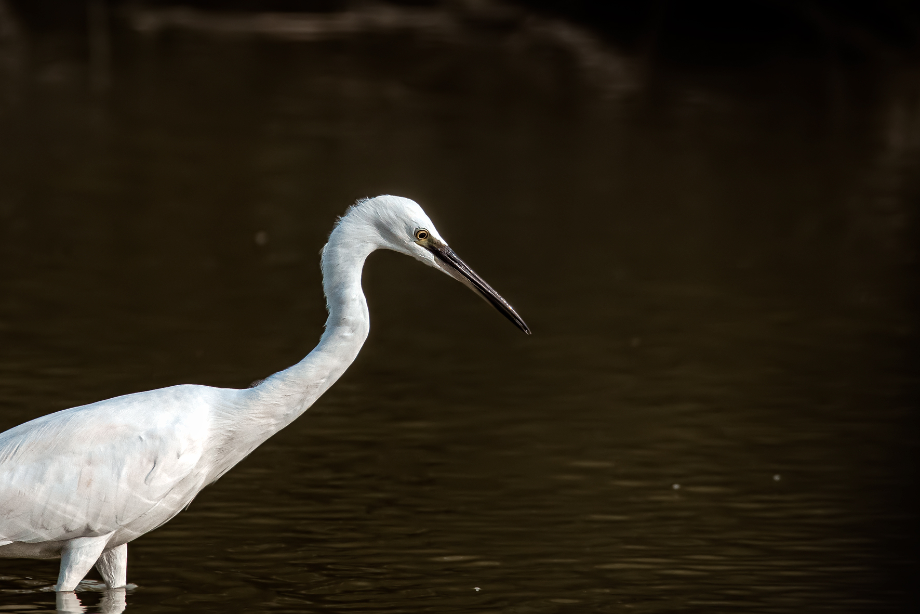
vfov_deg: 1.7
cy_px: 393
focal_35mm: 813
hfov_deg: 2.5
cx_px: 323
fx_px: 20777
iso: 640
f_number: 7.1
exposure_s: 1/2500
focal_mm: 600
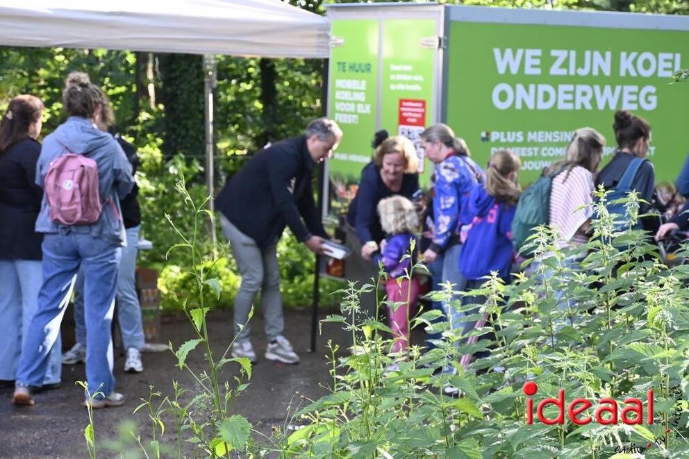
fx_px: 1684
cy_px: 230
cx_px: 344
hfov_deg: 23.1
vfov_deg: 15.5
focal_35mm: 88
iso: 1250
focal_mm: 59
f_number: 5
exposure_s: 1/125
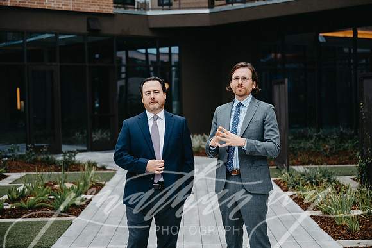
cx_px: 186
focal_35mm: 63
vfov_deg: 21.6
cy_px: 124
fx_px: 651
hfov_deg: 31.9
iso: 100
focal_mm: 63
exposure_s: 1/400
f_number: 2.8
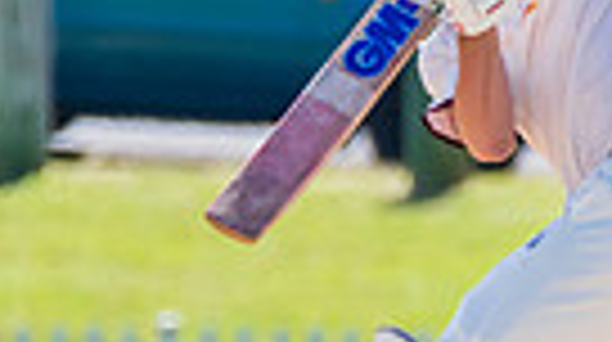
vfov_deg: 0.4
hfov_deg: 0.7
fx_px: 50098
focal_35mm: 3092
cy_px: 239
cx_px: 514
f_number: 6.3
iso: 640
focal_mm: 600
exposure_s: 1/2000
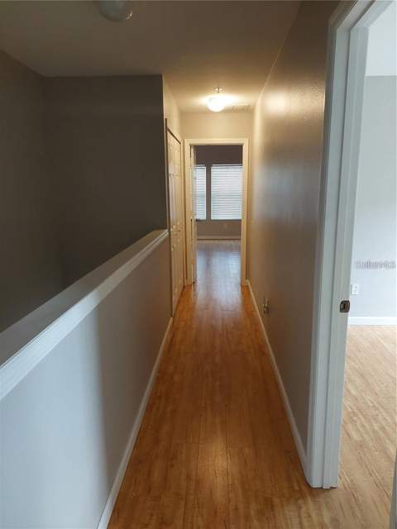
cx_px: 198
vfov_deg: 71.6
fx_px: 367
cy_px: 264
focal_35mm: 24
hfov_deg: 56.8
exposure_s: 1/60
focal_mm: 5.23
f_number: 1.8
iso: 640
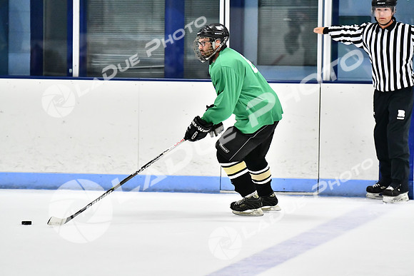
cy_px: 138
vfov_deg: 5.2
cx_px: 207
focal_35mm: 262
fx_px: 3019
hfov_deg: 7.8
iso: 8000
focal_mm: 175
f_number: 2.8
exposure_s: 1/1600
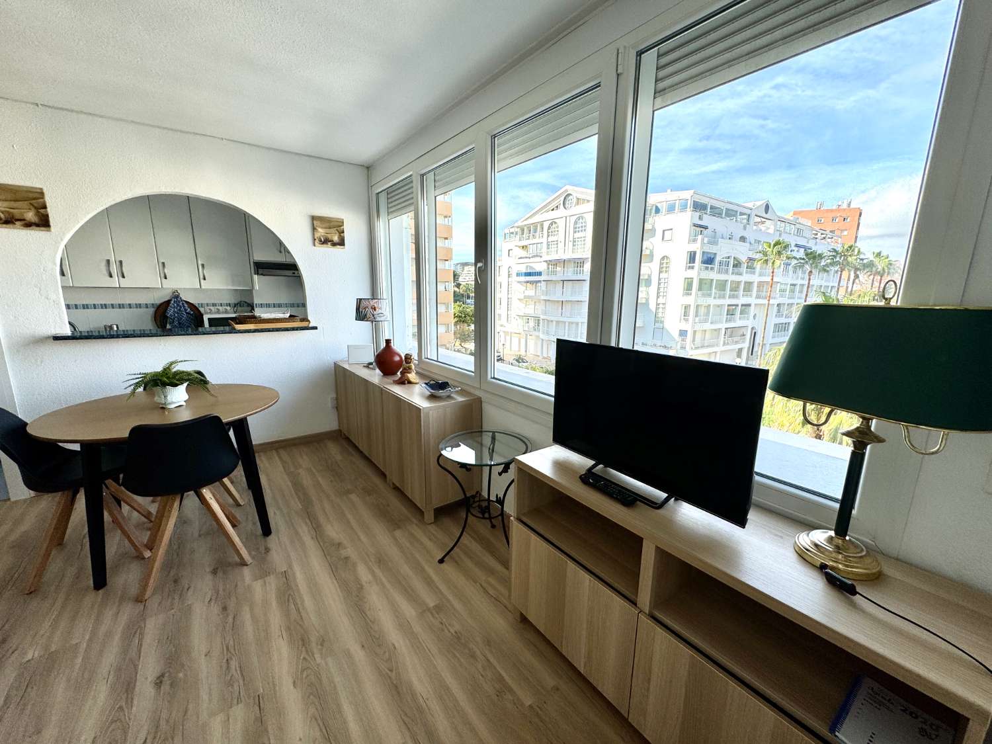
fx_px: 401
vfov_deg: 85.7
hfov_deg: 102.1
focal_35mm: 14
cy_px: 372
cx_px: 496
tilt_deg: -11.8
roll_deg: -0.5
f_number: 2.2
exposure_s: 1/544
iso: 50
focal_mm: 2.22
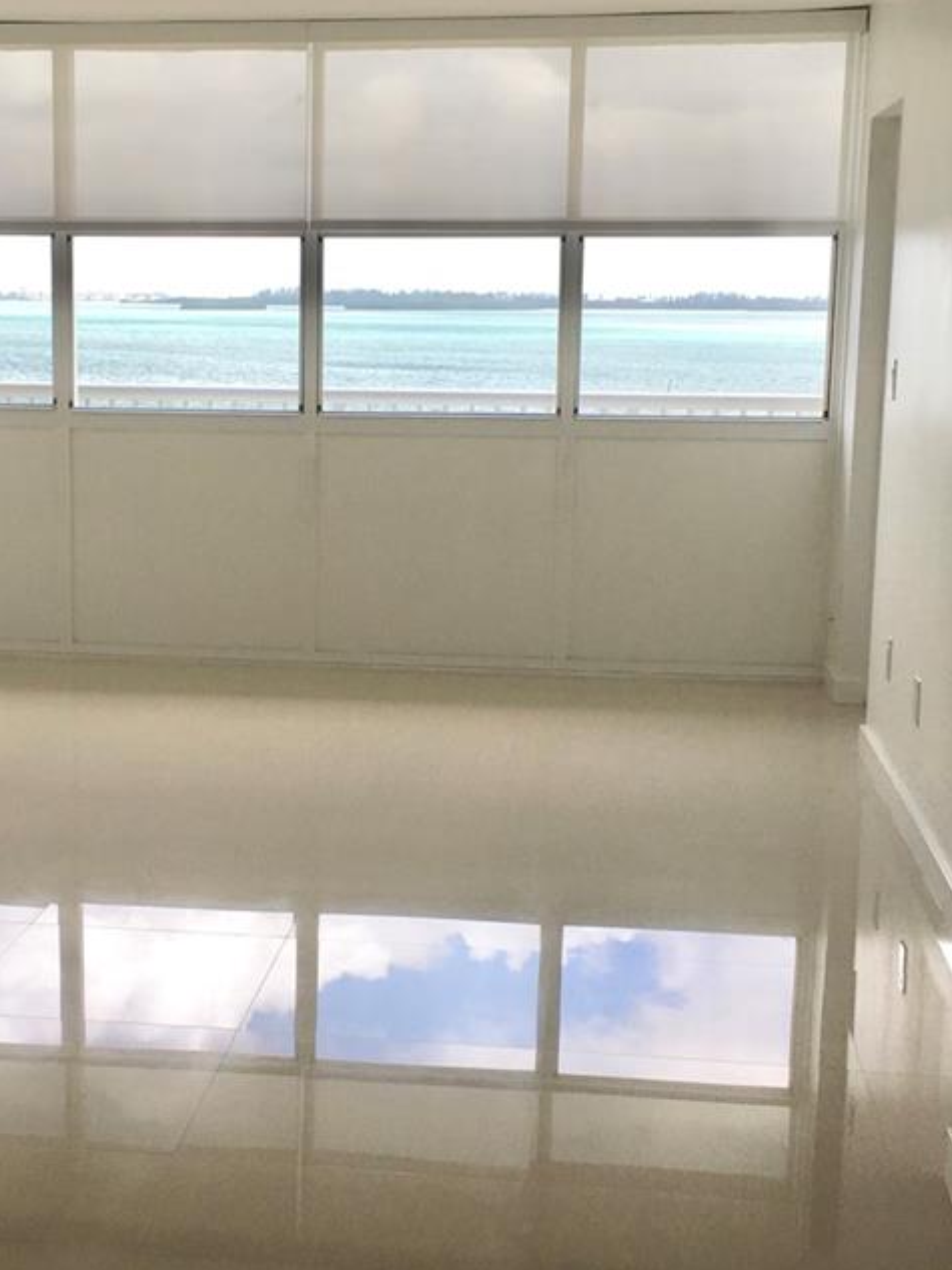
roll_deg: -0.7
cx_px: 287
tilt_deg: -9.4
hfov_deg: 26.4
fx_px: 2016
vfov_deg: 34.9
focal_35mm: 55
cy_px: 652
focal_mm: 4.15
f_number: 2.2
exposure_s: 1/442
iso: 32
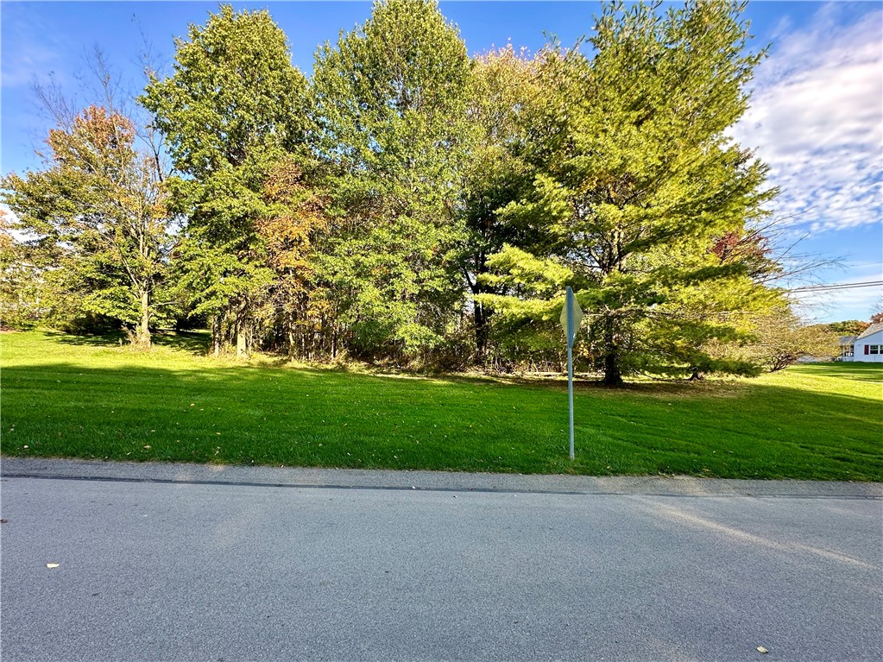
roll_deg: -1.7
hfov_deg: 102.1
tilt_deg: +1.0
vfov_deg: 85.7
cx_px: 442
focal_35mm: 14
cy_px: 331
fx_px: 357
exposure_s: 1/240
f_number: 2.2
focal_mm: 2.22
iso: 50
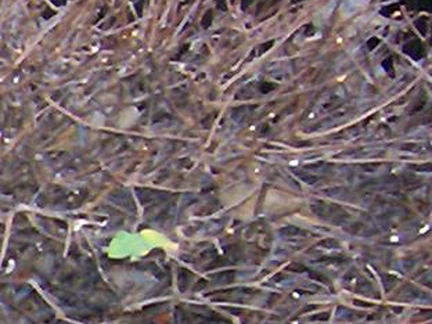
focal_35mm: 223
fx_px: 2783
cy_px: 570
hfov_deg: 7.9
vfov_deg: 6.5
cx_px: -775
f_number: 2.7
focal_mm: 5.6
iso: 140
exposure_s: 1/112
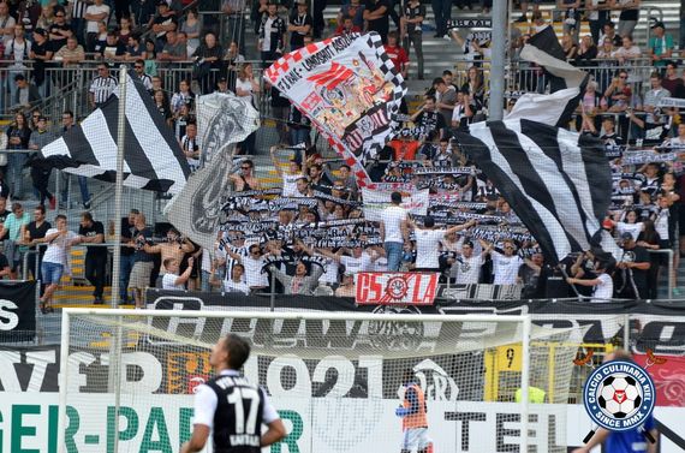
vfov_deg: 4.6
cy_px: 226
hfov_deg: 6.9
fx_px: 5694
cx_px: 342
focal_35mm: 300
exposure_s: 1/2000
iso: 2000
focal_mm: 200
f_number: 7.1
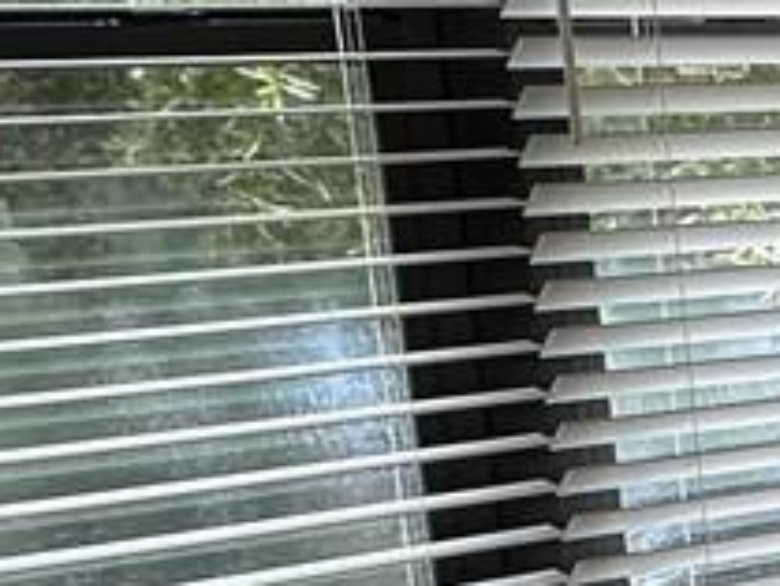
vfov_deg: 13.7
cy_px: 504
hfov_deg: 13.3
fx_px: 2412
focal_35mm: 107
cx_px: 1900
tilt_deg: -13.2
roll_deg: -1.3
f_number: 2.2
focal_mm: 2.22
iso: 64
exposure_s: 1/120
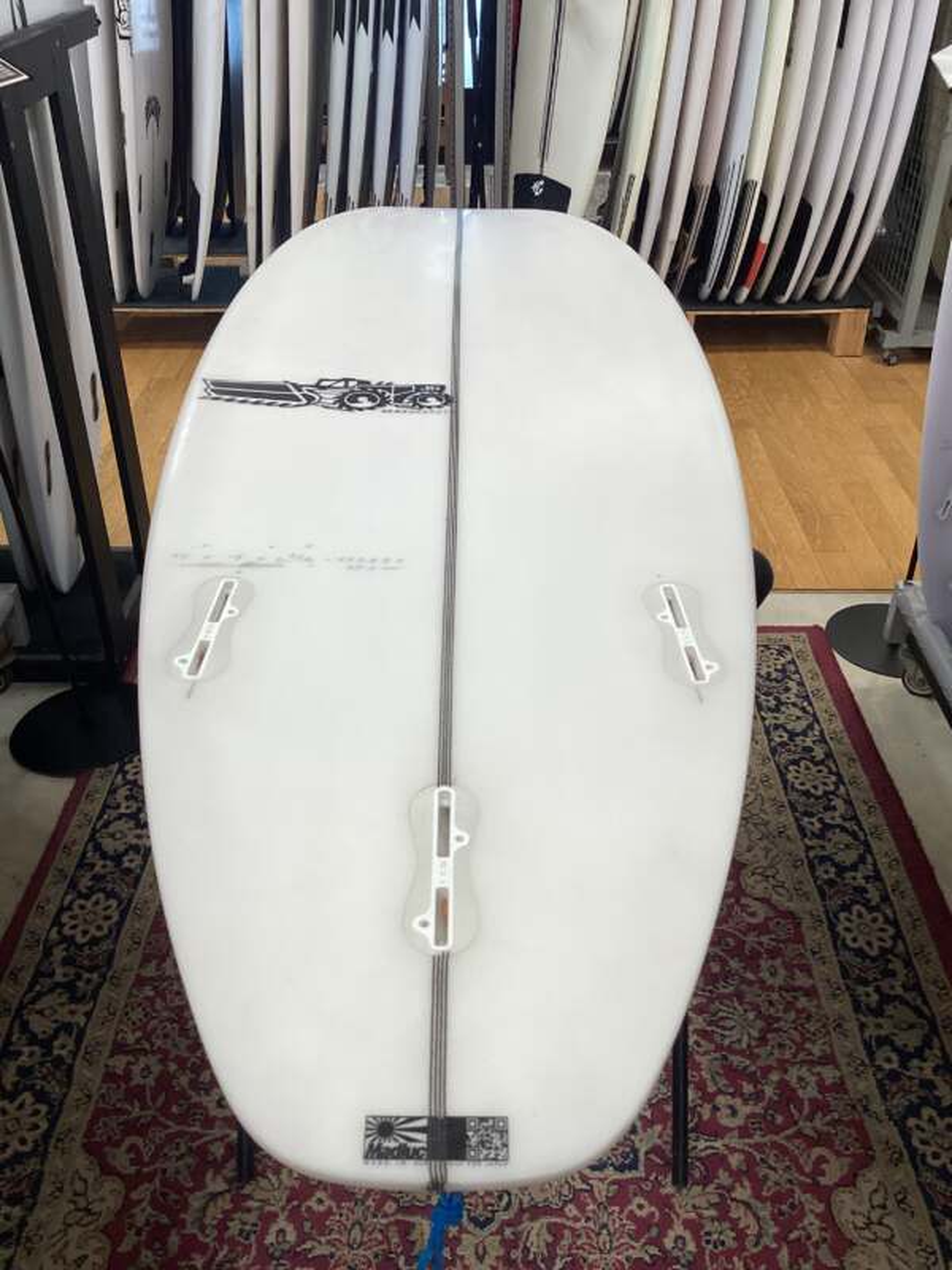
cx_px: 476
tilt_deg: -34.6
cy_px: 635
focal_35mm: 31
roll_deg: +0.4
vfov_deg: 58.4
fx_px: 1137
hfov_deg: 45.4
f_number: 2.4
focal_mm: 3.3
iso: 80
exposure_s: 1/120
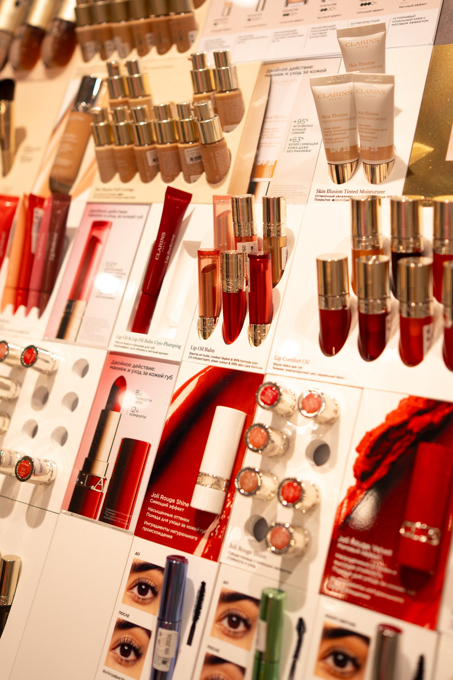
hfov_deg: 32.6
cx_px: 227
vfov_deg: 47.3
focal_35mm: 41
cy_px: 302
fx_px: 774
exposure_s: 1/160
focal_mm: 35
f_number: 2
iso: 100
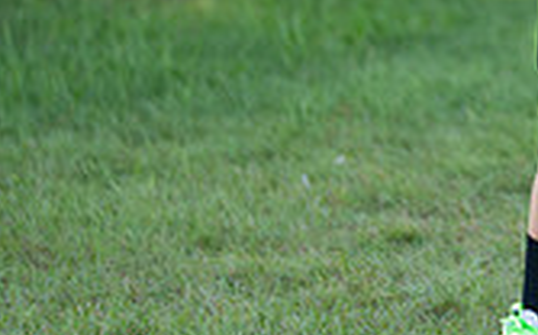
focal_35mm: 225
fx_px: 3296
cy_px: -223
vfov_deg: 5.7
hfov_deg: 9.1
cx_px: 786
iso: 100
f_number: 1.2
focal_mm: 50
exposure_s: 1/1000
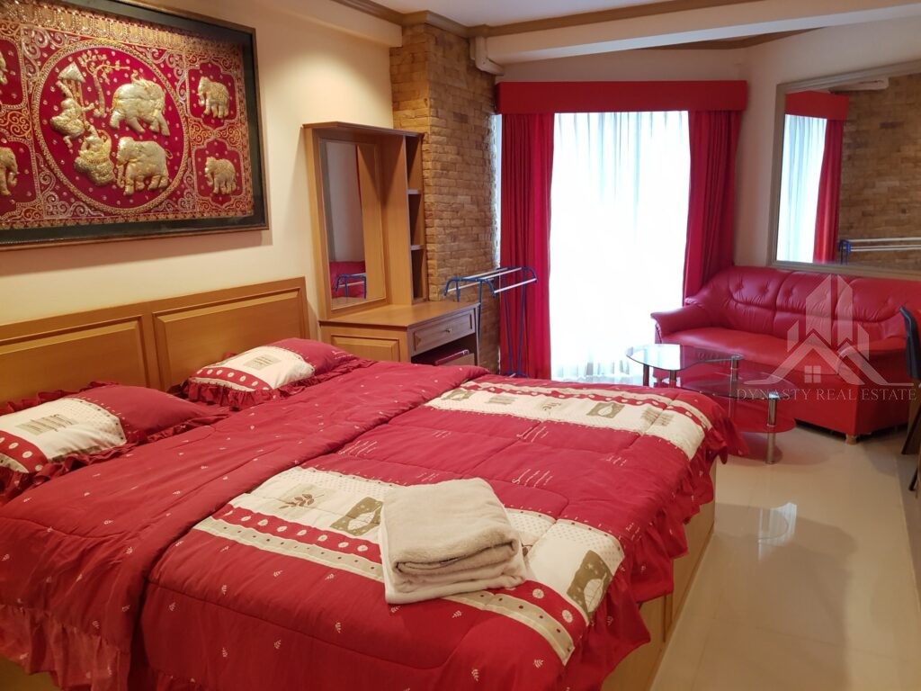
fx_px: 692
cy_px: 346
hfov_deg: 67.3
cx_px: 460
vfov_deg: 53.1
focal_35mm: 26
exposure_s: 1/14
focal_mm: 4.2
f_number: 1.7
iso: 200
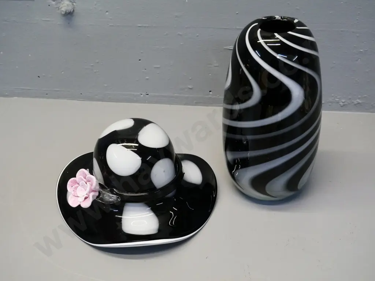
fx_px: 498
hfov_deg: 41.2
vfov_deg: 31.5
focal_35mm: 46
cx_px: 188
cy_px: 140
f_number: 5.6
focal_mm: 23
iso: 3200
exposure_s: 1/125
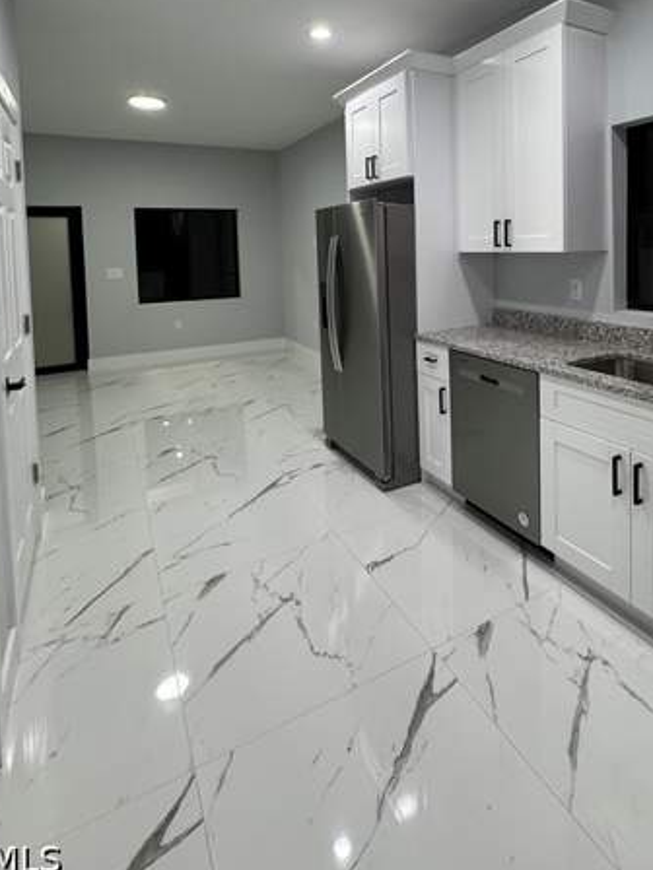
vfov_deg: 78.1
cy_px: 266
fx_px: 503
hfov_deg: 65.6
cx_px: 375
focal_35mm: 20
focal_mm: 2.22
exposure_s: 1/120
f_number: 2.2
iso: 320
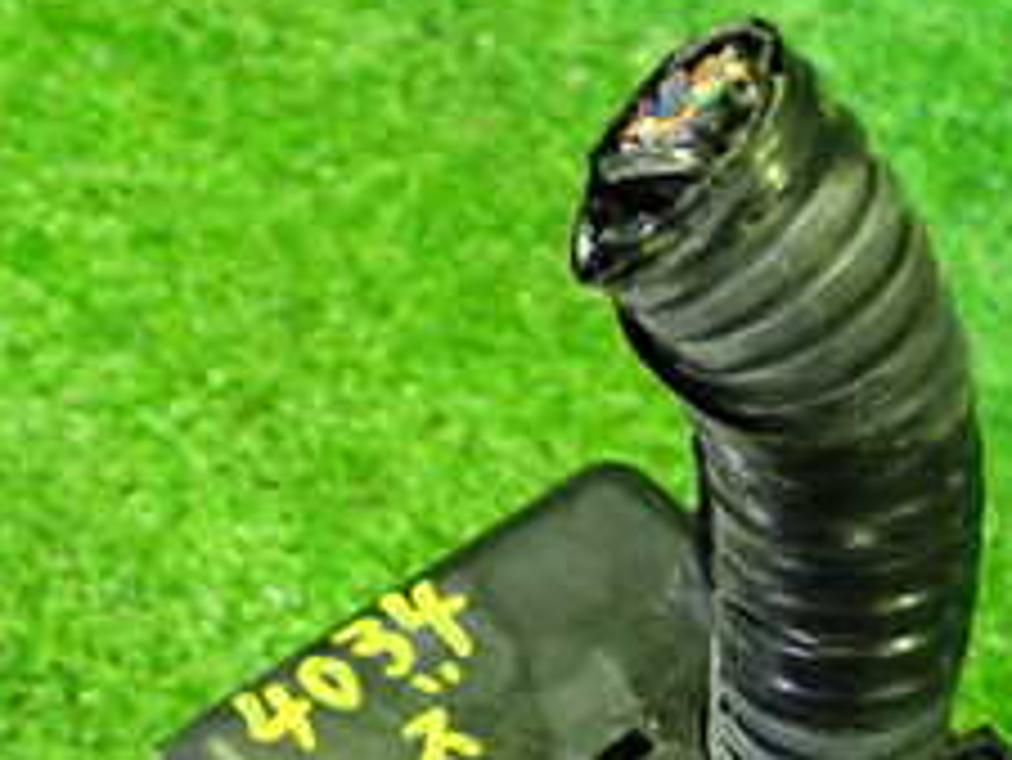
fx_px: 2340
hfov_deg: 24.3
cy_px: 841
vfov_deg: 17.8
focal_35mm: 80
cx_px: 693
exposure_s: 1/30
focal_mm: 5.4
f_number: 2.3
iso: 1000
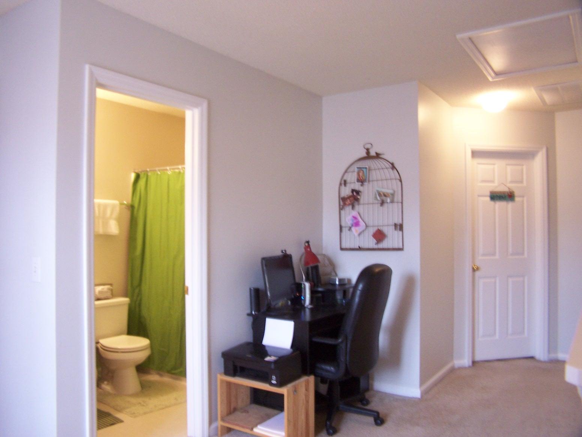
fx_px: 639
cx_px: 291
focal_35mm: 38
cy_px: 218
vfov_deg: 37.7
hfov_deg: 49.0
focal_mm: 6.3
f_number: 2.8
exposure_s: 1/6
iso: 140
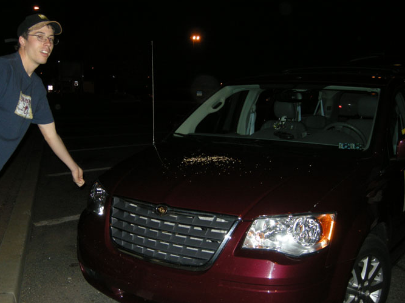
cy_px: 164
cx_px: 196
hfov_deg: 44.8
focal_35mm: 42
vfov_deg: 34.3
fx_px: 491
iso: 165
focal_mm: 7.5
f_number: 2.7
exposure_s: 1/60
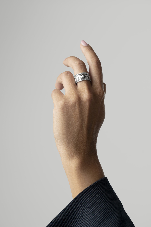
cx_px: 76
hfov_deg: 16.1
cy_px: 114
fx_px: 535
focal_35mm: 85
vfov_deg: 23.9
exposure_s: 1/100
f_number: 7.1
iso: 500
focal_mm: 85
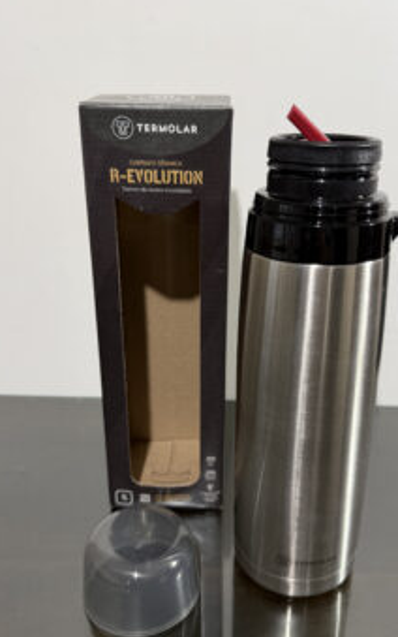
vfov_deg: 62.9
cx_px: 231
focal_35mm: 30
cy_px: 321
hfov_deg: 41.7
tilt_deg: -22.8
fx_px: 520
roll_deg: -0.8
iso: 250
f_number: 1.78
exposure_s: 1/54
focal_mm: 6.76
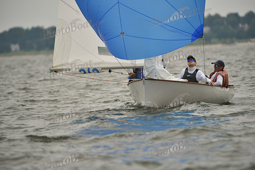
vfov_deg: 3.4
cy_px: 85
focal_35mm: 400
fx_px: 2834
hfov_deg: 5.2
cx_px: 128
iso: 320
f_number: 4.5
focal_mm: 400
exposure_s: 1/1250
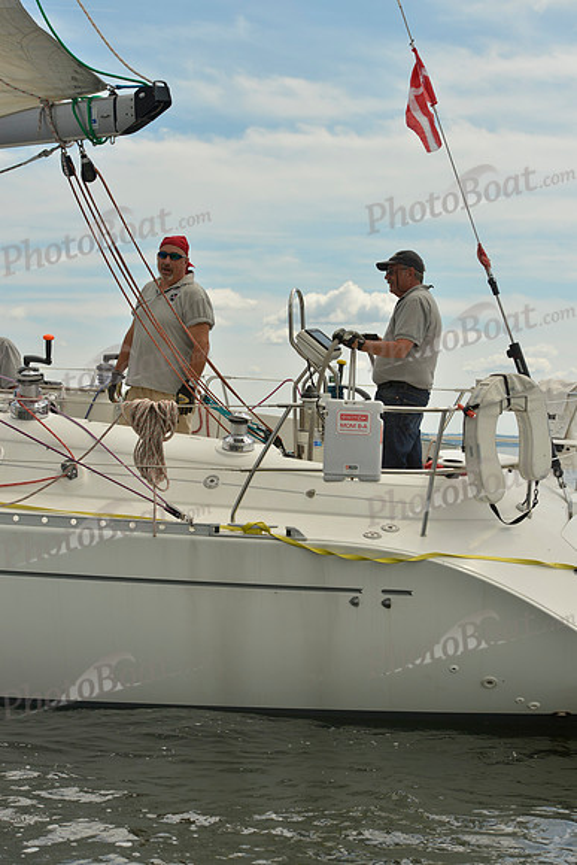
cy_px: 432
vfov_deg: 24.8
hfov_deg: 16.7
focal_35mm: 82
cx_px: 288
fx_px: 1970
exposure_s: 1/1000
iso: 200
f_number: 8
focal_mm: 82
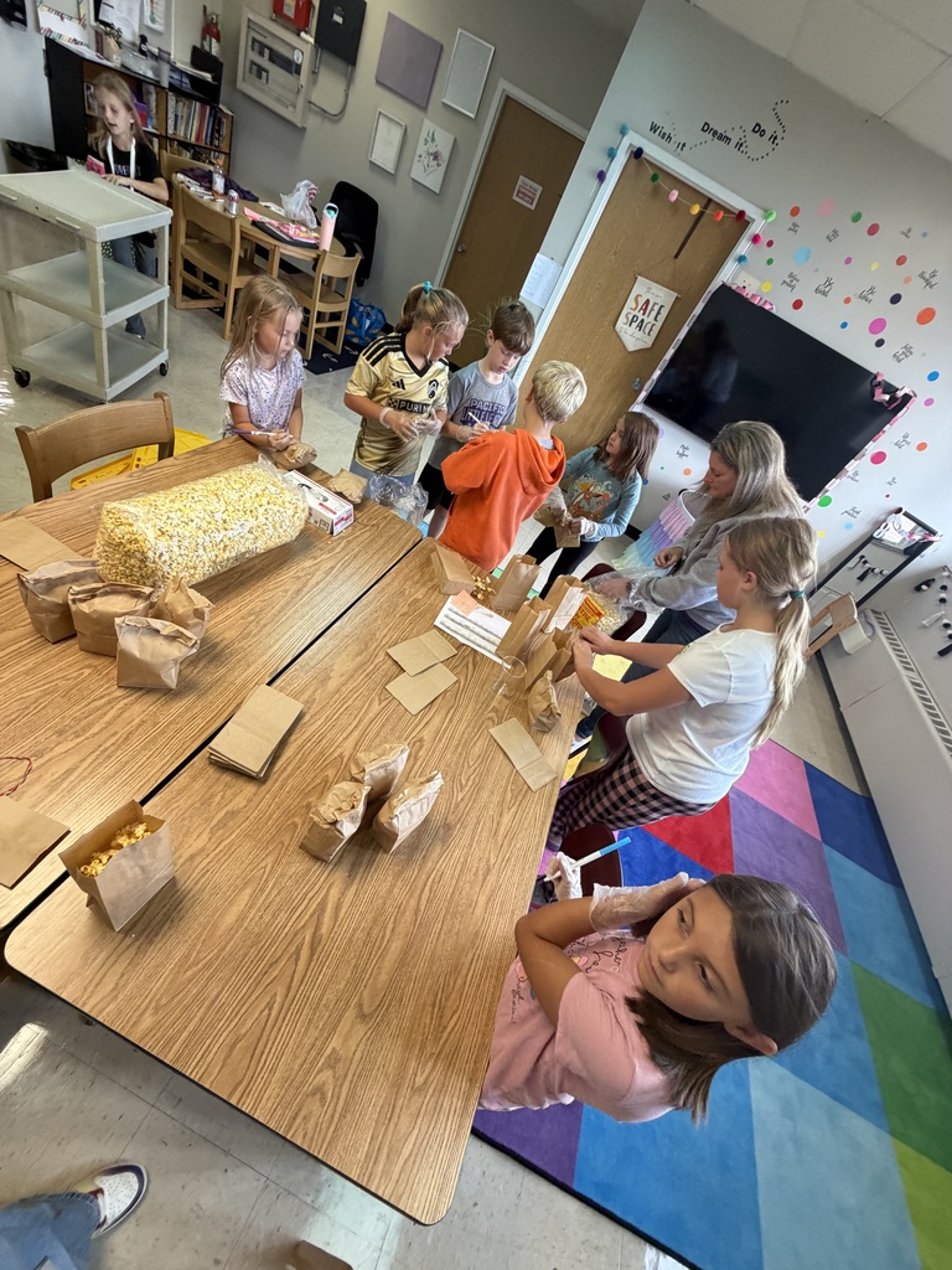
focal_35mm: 14
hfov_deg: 85.7
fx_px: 513
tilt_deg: -39.5
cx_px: 476
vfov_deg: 102.1
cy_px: 635
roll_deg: -31.1
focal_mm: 2.22
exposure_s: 1/120
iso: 320
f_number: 2.2
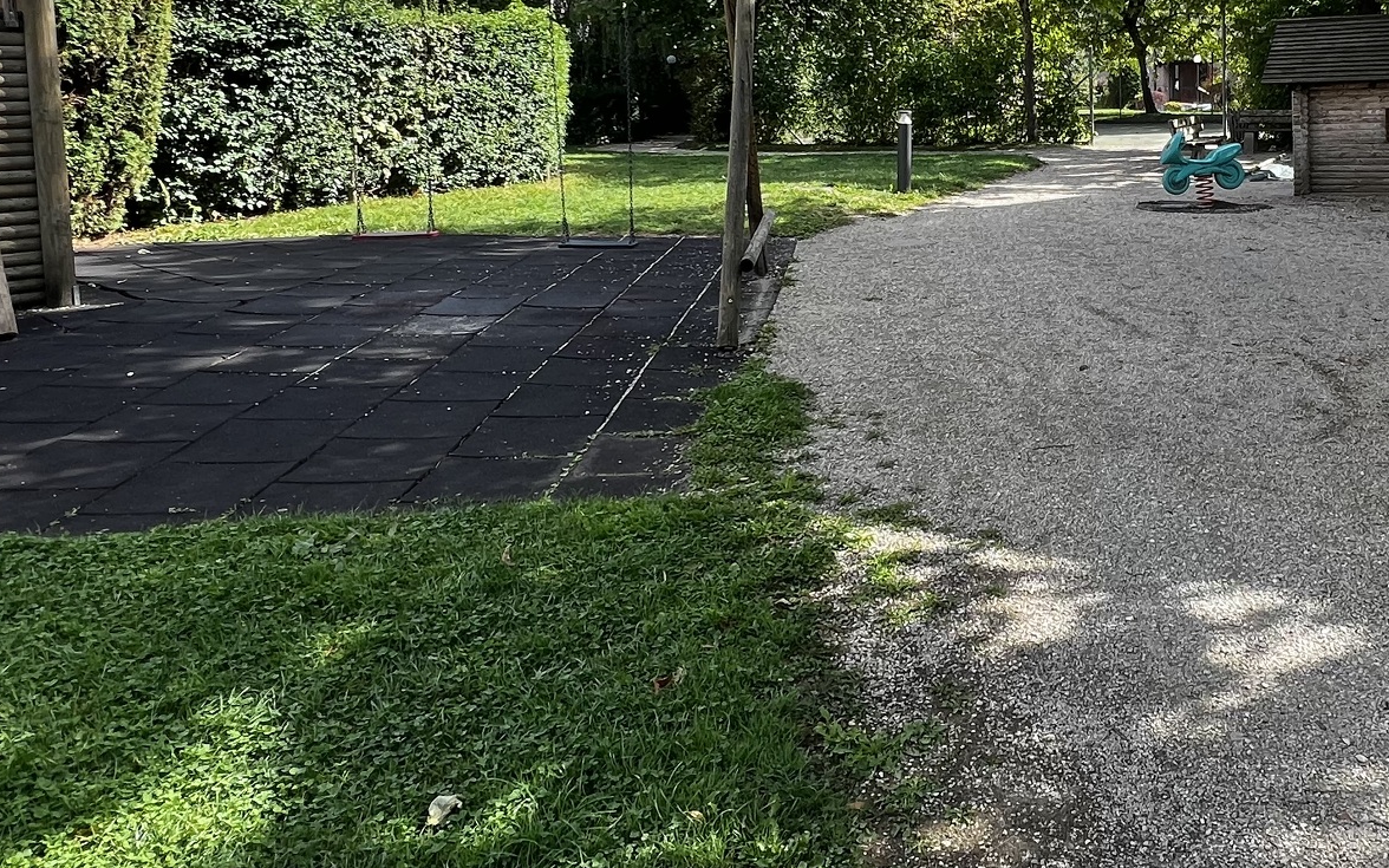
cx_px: 1080
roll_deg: +0.5
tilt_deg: -5.4
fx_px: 1136
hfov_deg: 58.8
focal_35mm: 30
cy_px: 180
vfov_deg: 40.2
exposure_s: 1/272
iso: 32
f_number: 1.8
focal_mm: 1.57
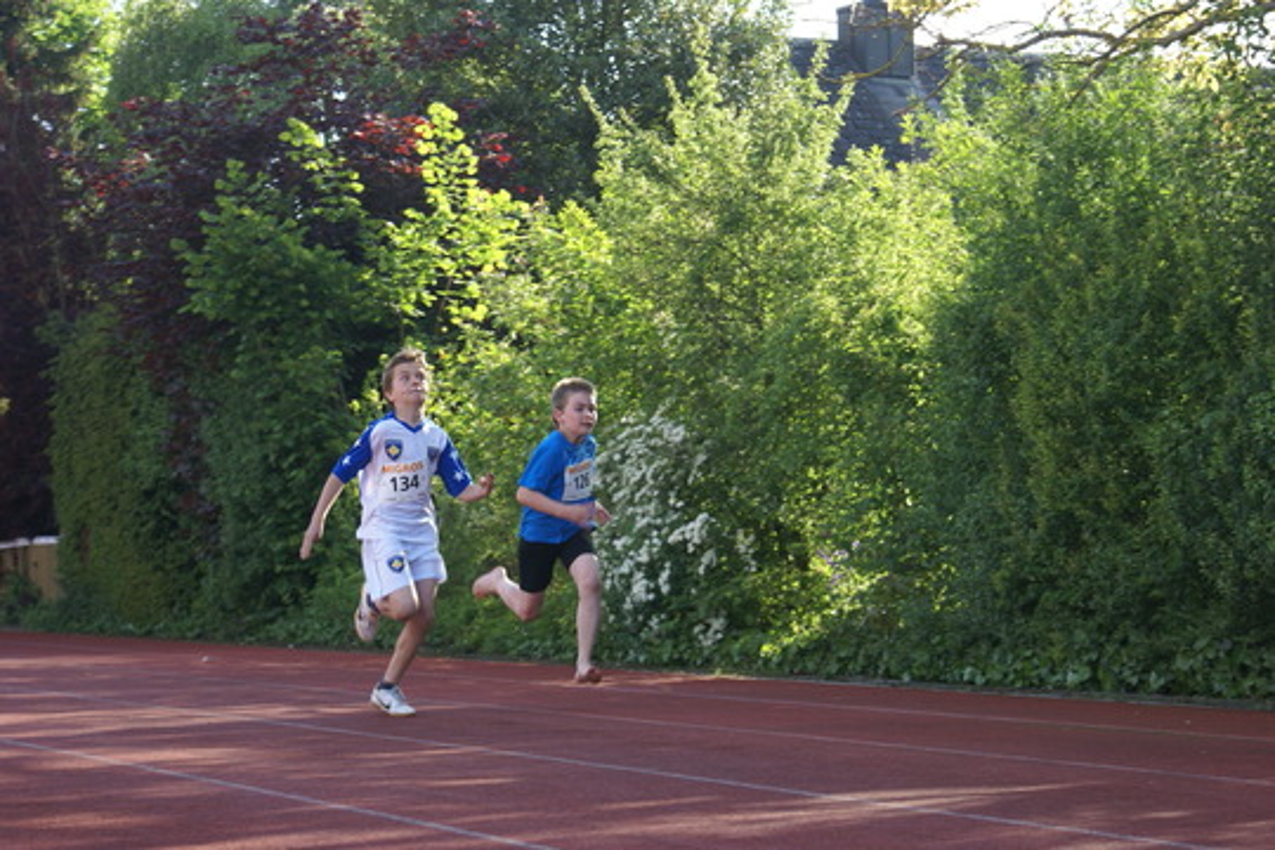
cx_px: 638
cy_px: 425
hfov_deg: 22.6
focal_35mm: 90
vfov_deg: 15.2
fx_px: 3187
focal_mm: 60
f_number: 5.6
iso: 250
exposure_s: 1/200
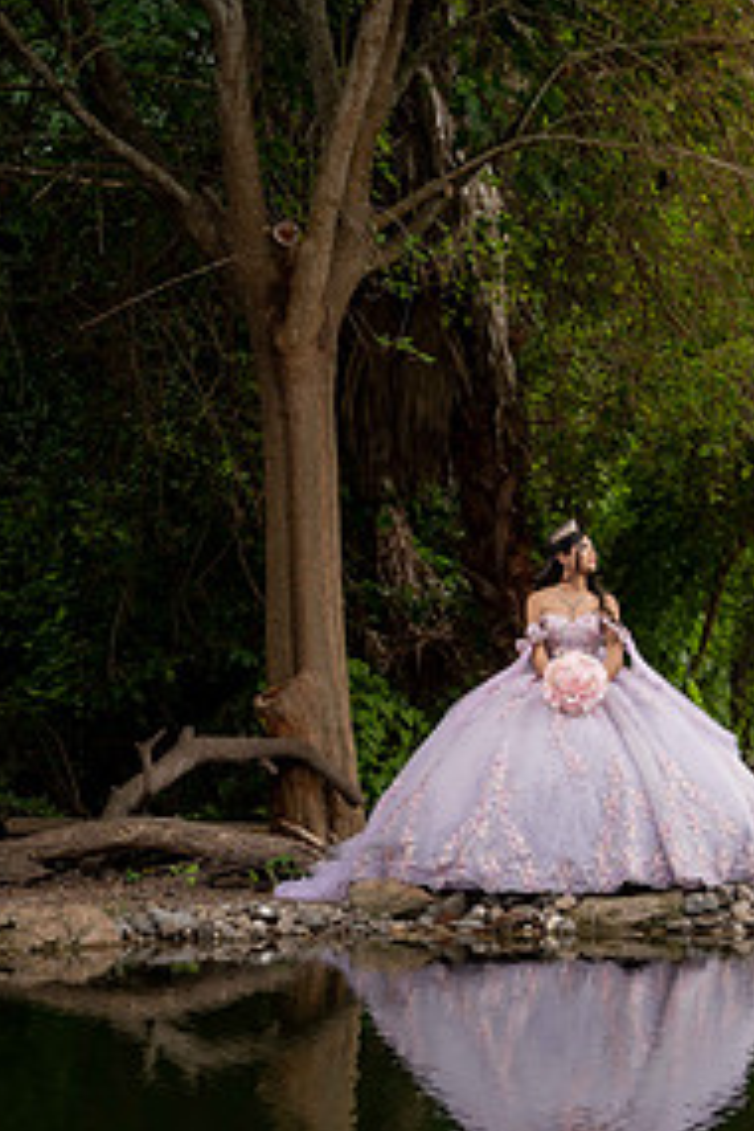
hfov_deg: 14.6
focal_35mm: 93
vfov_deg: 21.9
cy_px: 627
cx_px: 564
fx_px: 2922
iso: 160
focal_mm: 59
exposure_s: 1/1250
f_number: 2.2
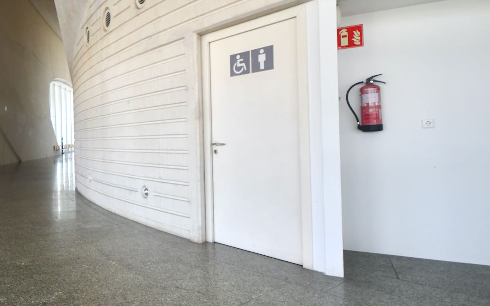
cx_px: 241
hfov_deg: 97.8
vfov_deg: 71.1
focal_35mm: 16
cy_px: 141
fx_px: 214
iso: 450
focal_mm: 10
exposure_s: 1/250
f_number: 4
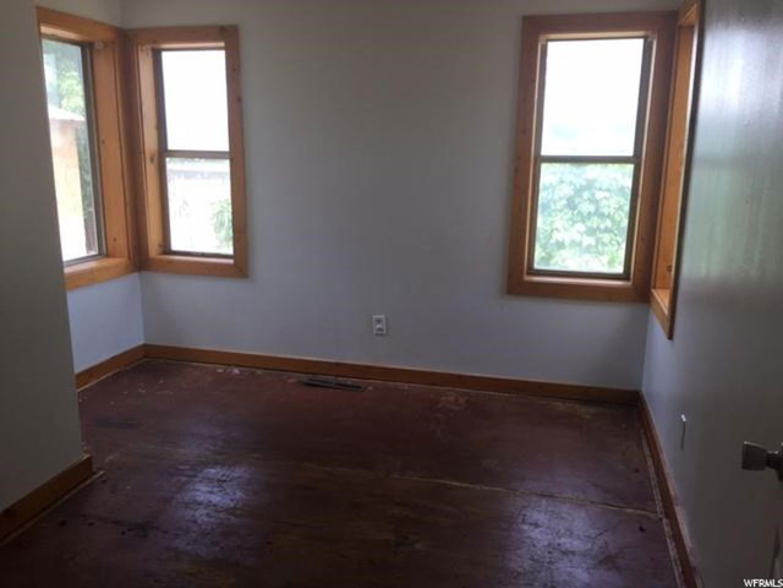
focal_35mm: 29
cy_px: 294
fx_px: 656
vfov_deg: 48.2
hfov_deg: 61.7
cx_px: 392
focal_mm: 4.15
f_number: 2.2
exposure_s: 1/120
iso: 50
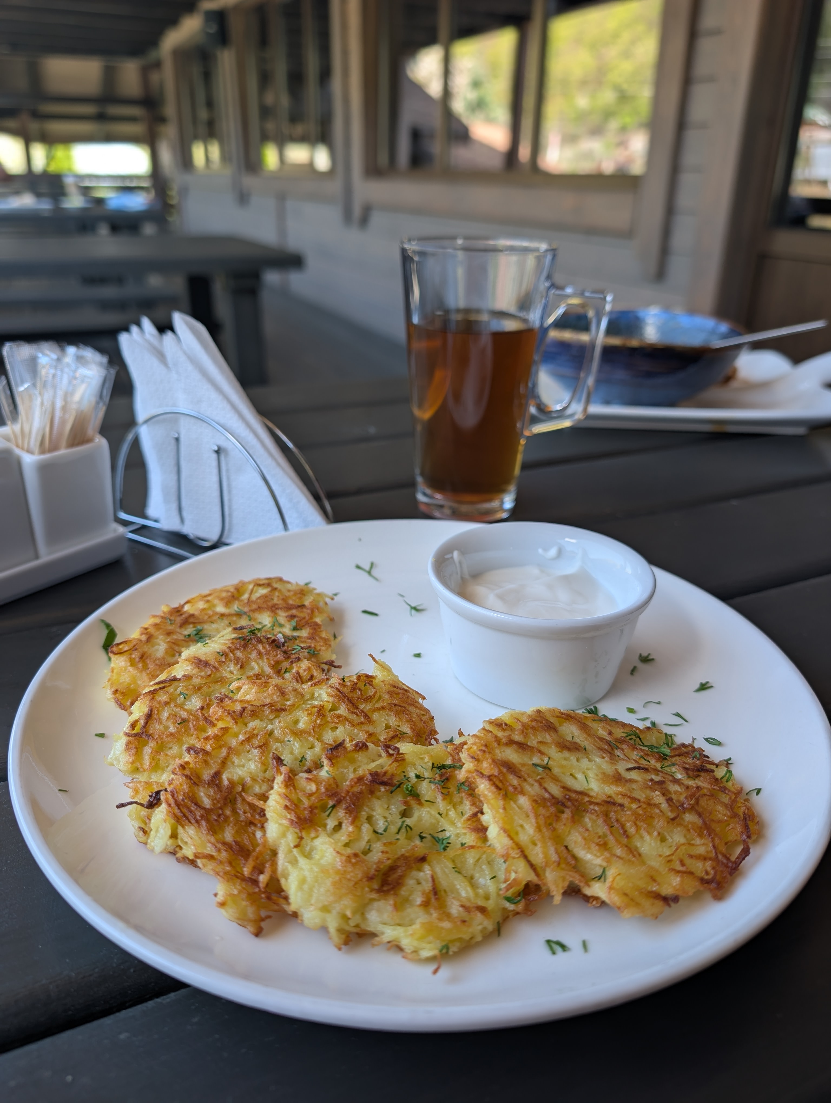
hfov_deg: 56.9
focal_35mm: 24
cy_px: 552
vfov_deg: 71.5
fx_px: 766
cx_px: 416
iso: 21
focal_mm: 6.9
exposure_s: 1/82.9
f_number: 1.68
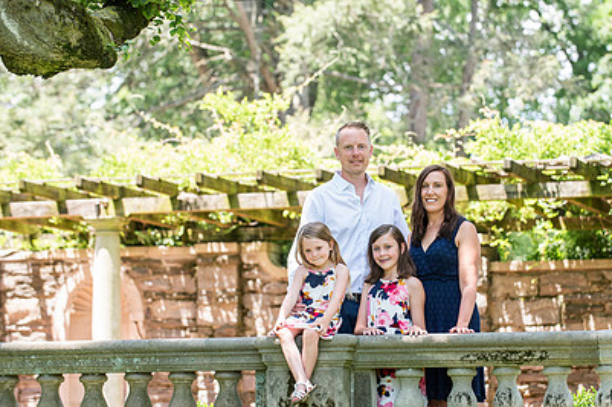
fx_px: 2583
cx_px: 391
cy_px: 202
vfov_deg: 9.0
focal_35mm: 152
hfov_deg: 13.5
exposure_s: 1/800
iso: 800
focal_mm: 105
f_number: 4
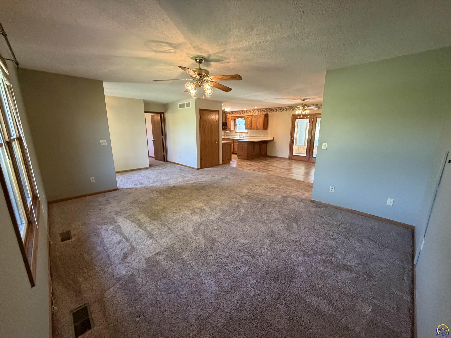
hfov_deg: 102.1
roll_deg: -0.1
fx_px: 182
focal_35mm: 14
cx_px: 226
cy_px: 169
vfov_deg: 85.7
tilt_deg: -13.1
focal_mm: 2.22
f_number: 2.2
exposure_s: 1/60
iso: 320
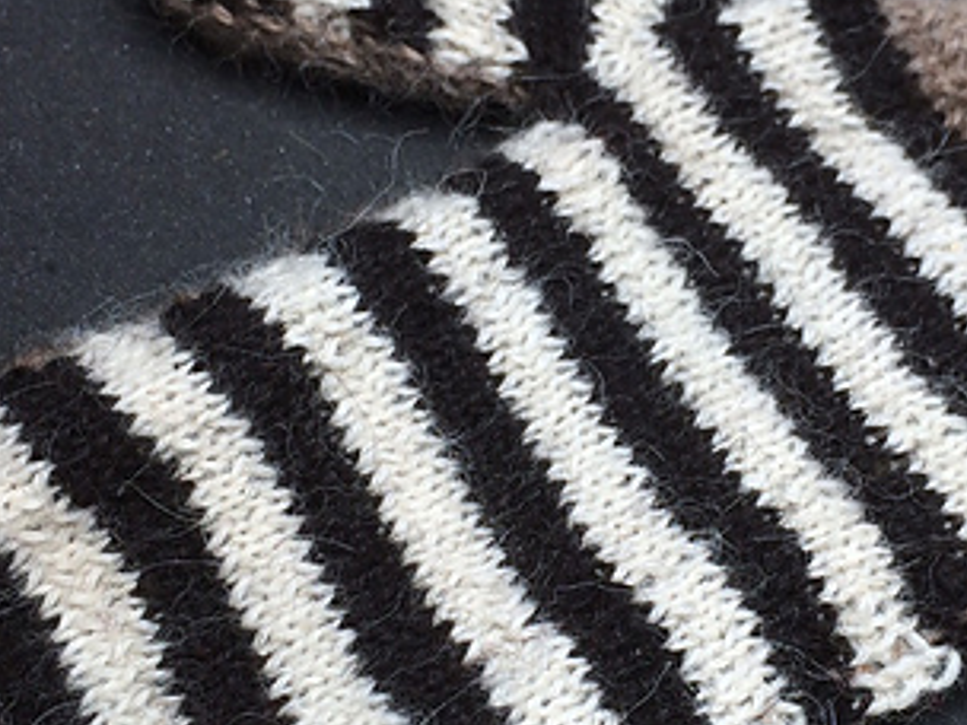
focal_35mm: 61
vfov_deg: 24.0
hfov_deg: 31.6
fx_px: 1704
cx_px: 598
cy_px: 401
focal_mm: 4.15
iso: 32
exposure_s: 1/348
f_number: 2.2
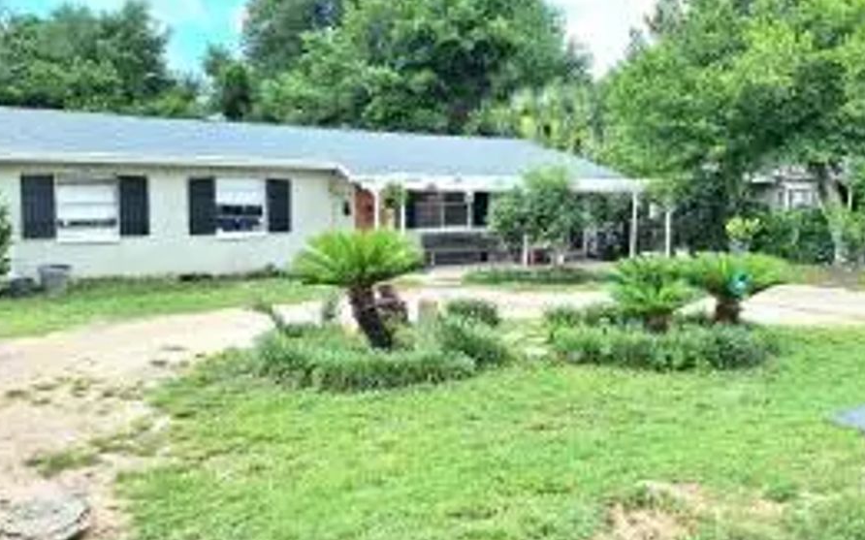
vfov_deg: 44.5
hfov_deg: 66.4
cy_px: 246
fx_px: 660
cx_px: 454
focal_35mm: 28
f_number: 1.8
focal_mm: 5.54
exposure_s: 1/1429
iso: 40
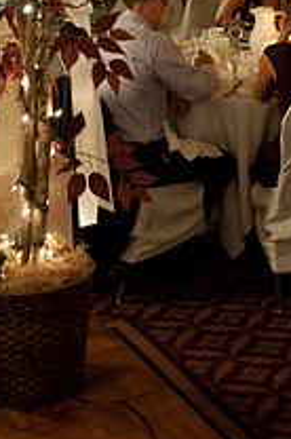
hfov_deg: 13.0
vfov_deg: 19.1
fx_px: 1265
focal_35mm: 104
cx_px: 256
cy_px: -8
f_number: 4
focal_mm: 48
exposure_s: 1/40
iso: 3200
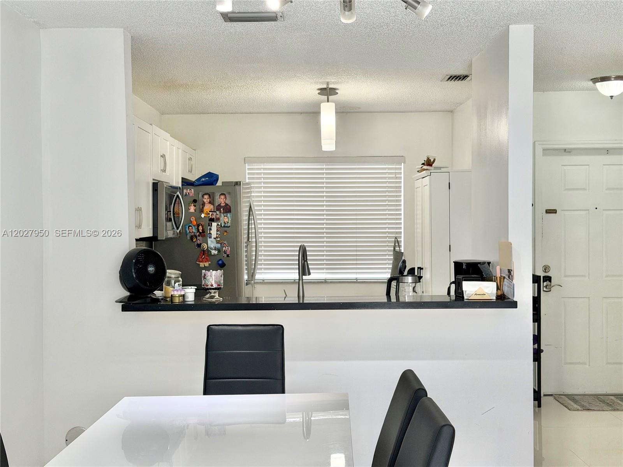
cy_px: 234
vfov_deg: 30.3
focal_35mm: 48
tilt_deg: -1.9
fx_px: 864
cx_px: 312
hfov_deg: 39.7
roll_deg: +0.7
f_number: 1.78
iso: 100
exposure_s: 1/184
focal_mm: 6.76
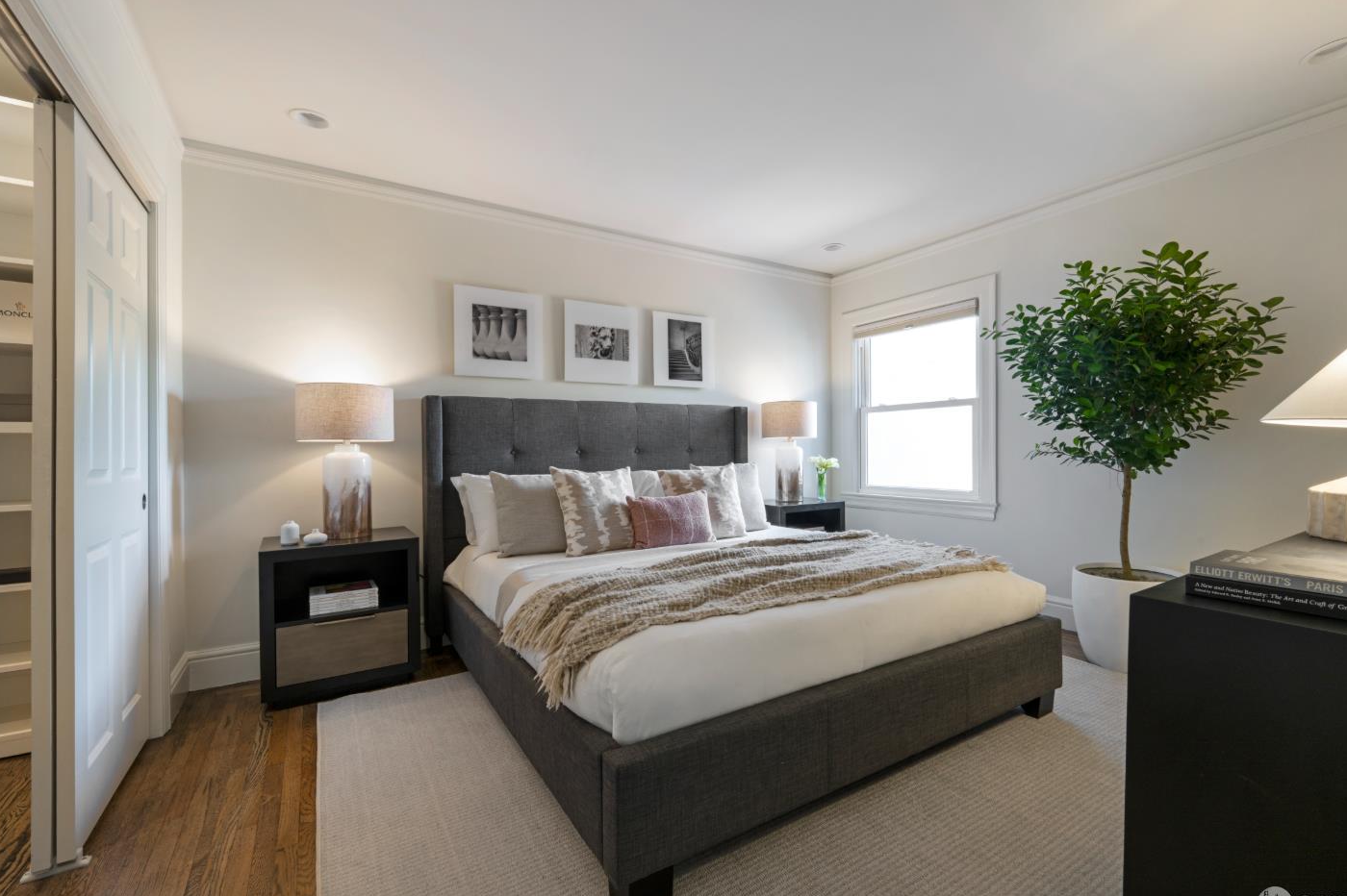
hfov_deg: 100.4
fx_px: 561
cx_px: 687
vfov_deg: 77.3
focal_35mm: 15
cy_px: 447
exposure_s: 1.3
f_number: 16
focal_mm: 14
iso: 200
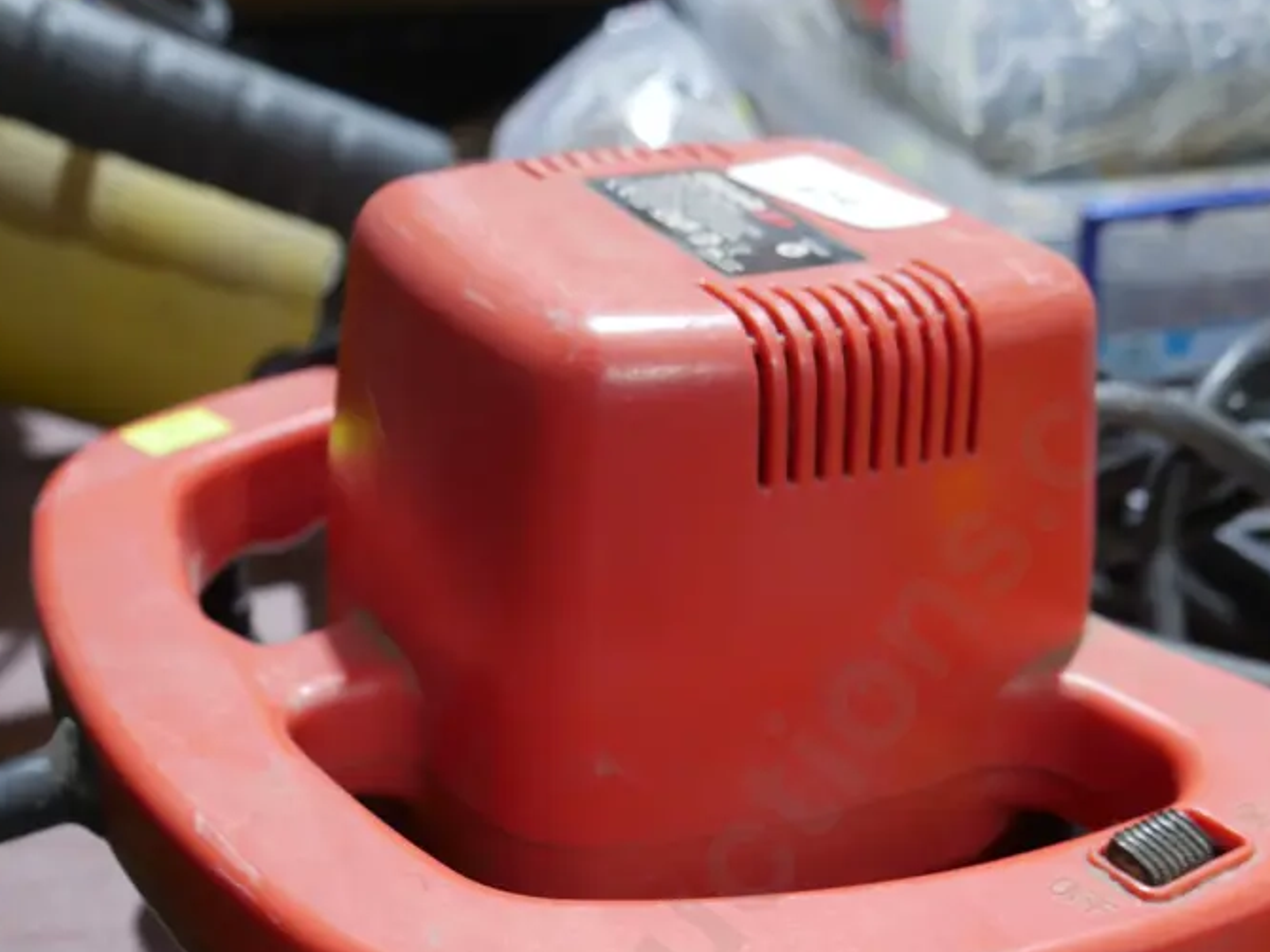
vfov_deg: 26.7
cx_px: 700
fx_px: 1907
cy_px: 929
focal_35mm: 52
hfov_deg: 36.8
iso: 800
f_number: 4
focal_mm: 17
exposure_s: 1/60
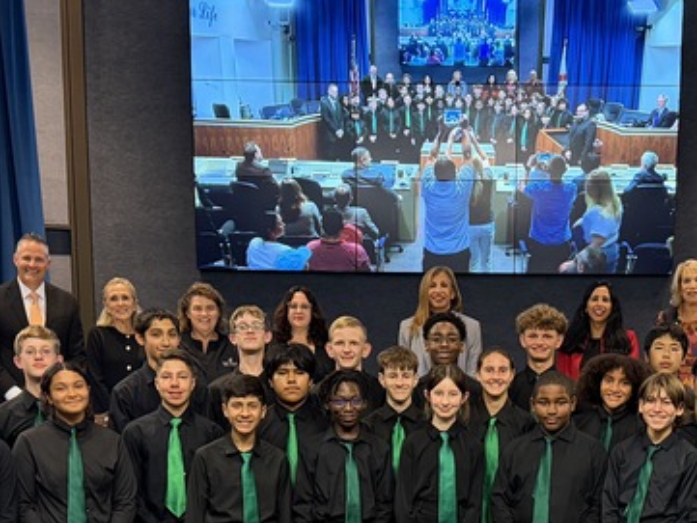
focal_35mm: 68
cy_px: 537
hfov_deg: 28.4
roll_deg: +0.2
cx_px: 469
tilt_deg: -8.6
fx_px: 1370
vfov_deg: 20.8
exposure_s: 1/60
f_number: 1.78
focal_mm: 6.76
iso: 500
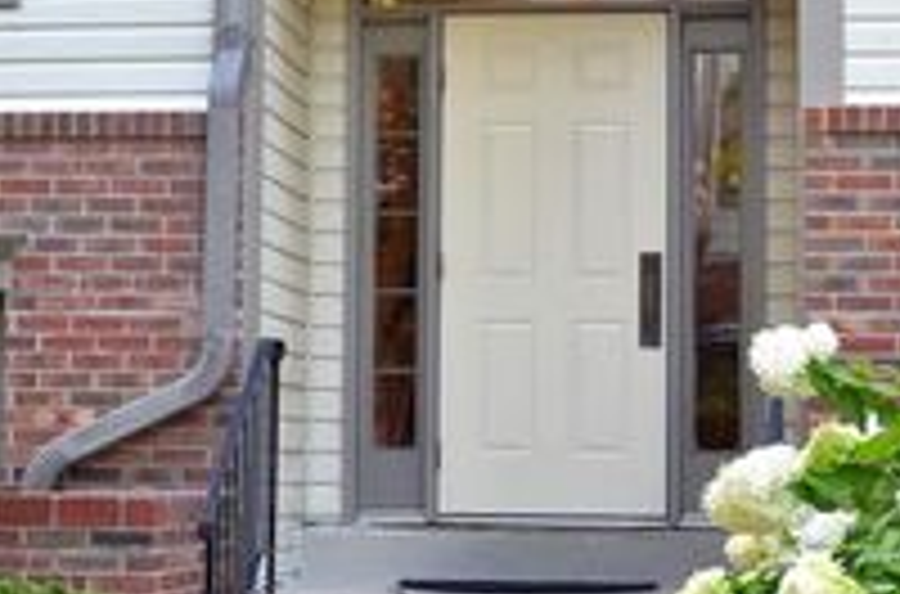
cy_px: 205
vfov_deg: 12.9
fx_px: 2617
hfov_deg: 19.5
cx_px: 324
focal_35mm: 105
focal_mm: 28
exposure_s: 1/125
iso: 400
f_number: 5.6
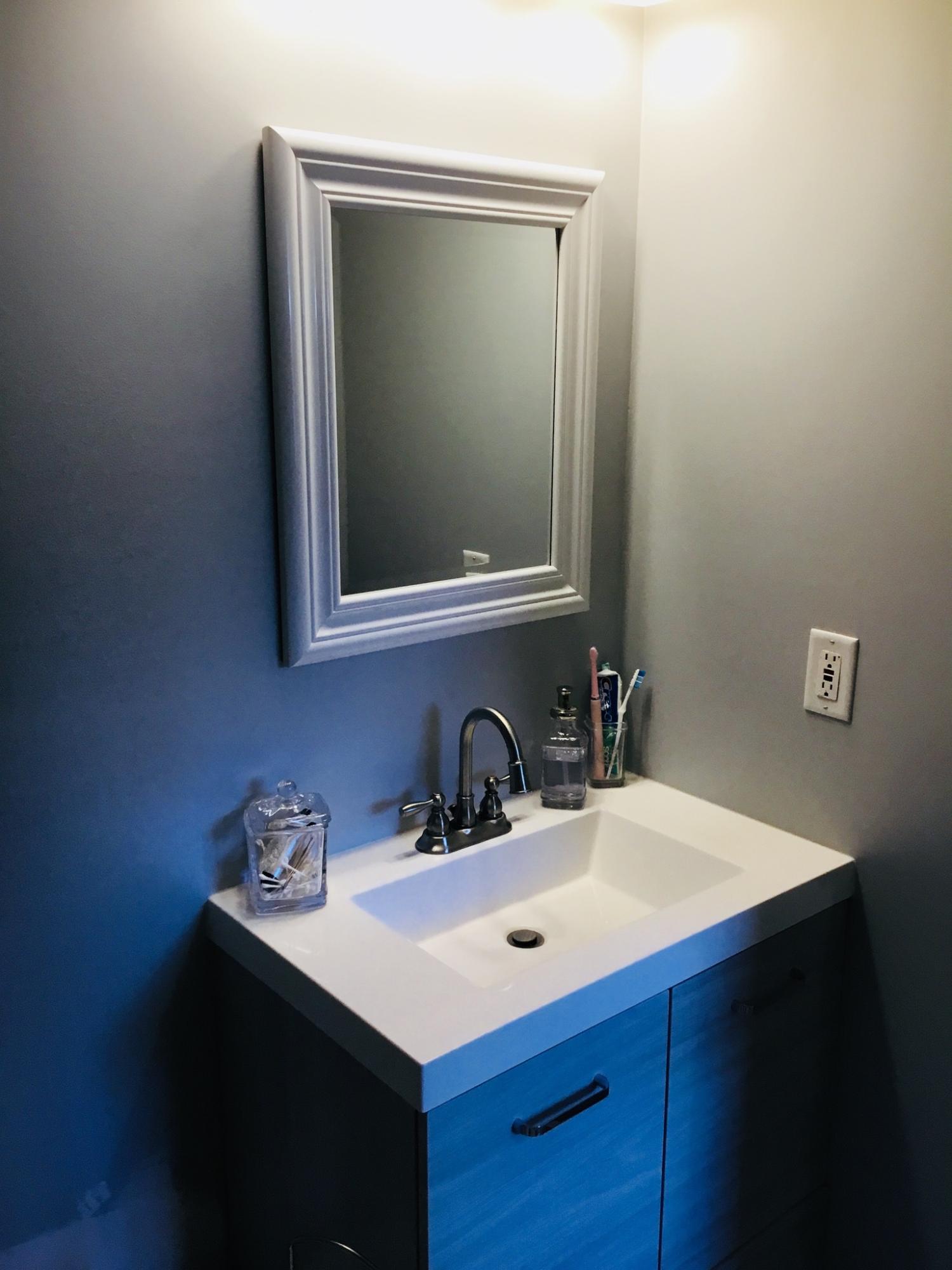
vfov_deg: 58.4
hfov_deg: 45.4
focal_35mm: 31
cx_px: 476
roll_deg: +0.5
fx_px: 1137
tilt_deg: -14.2
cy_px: 635
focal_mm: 3.3
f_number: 2.4
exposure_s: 1/40
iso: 32
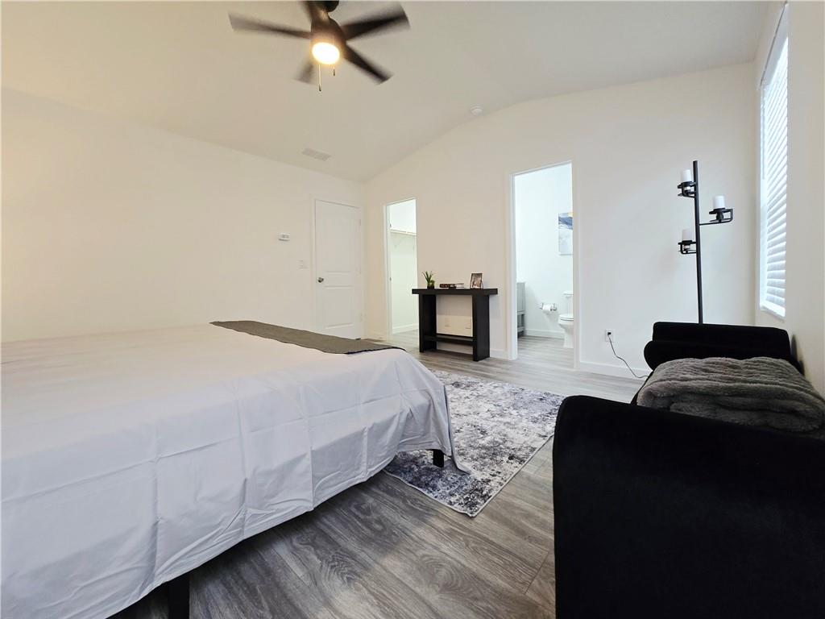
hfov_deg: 106.2
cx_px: 412
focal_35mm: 13
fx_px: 310
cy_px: 310
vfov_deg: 89.9
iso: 125
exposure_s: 1/60.2
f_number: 2.2
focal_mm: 1.7
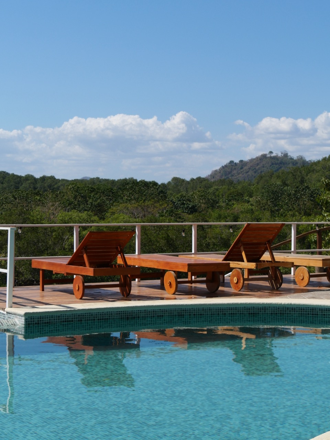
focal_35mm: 68
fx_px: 864
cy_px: 220
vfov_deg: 28.6
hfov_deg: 21.6
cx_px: 165
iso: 200
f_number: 9
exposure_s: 1/500
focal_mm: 34
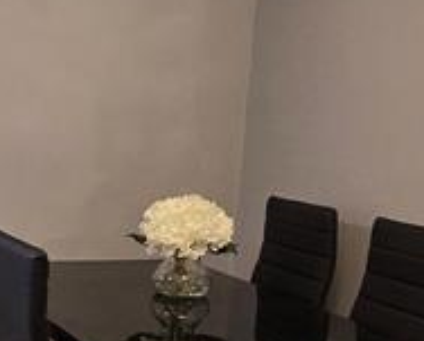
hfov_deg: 24.6
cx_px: -97
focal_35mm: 69
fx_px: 867
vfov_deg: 21.8
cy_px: 296
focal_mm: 2.2
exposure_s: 1/60
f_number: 2.2
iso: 160
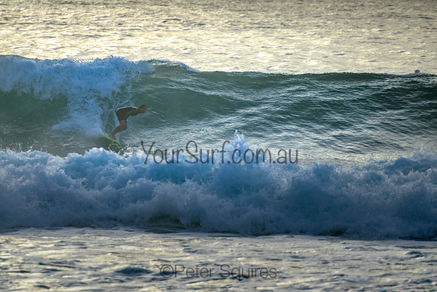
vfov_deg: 2.5
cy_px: 92
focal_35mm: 550
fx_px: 6675
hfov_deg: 3.7
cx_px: 177
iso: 560
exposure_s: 1/2000
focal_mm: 400
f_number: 5.6
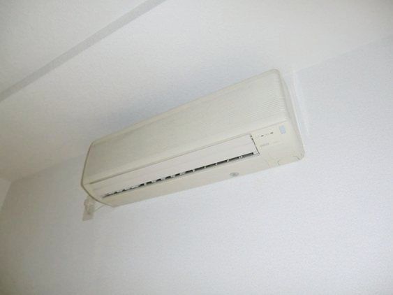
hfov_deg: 71.6
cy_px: 148
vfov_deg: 56.8
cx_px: 196
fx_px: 272
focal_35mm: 24
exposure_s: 1/60
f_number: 3.2
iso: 400
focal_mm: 4.3
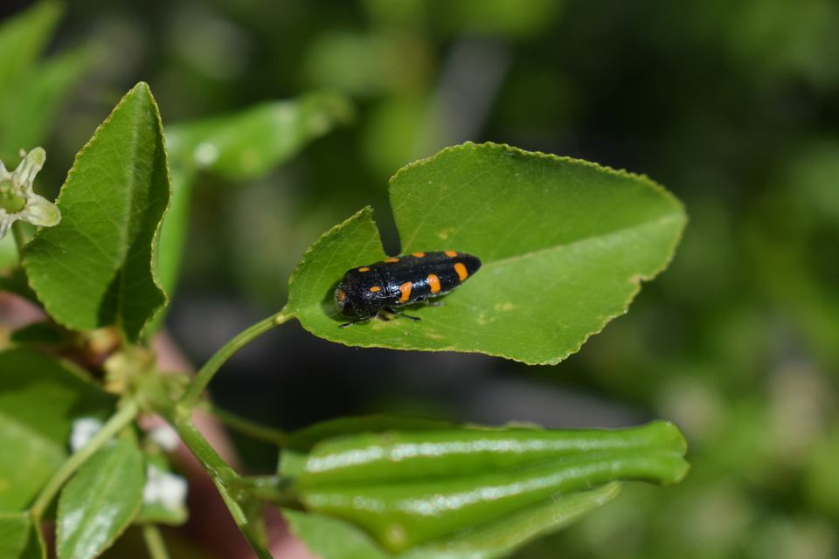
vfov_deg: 16.6
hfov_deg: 24.6
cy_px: 280
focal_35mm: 82
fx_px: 1923
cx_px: 420
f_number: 8
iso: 800
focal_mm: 55
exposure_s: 1/4000
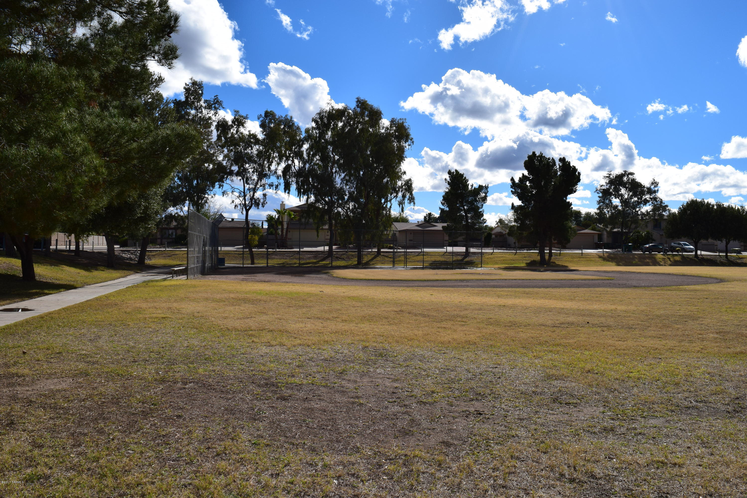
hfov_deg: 67.4
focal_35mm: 27
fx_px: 560
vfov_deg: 47.9
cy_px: 249
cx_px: 374
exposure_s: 1/500
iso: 200
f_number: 11
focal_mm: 18
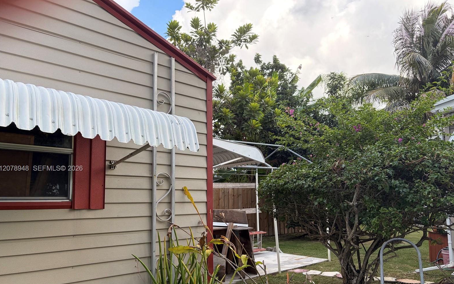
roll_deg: +1.4
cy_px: 169
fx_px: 346
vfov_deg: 44.3
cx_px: 224
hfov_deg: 66.5
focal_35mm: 28
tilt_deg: +6.2
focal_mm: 5.96
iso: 64
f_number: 1.6
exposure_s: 1/687
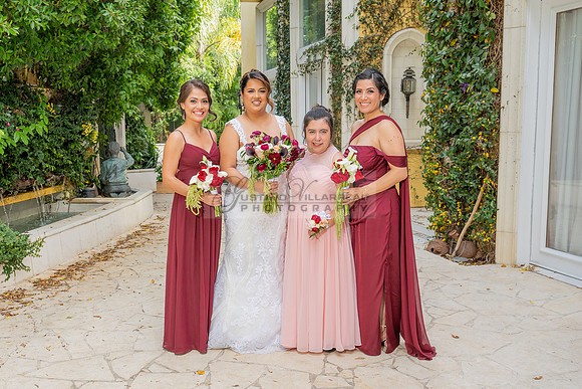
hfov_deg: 48.2
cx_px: 251
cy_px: 208
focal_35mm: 40
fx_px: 649
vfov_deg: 33.3
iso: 200
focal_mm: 34.5
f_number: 5.6
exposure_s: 1/200
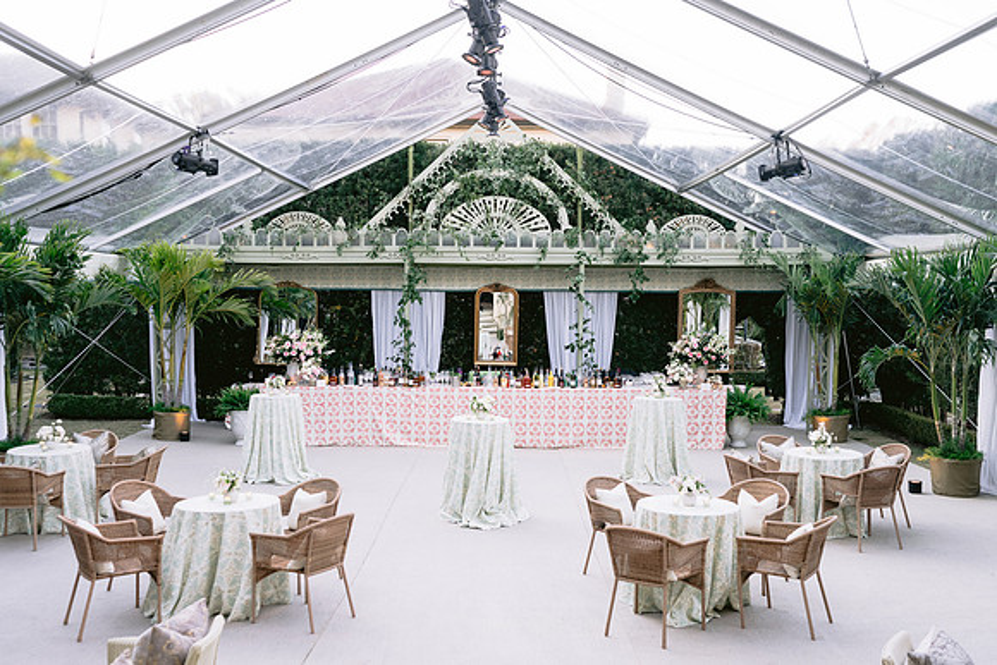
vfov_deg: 37.6
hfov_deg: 54.1
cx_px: 498
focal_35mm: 35
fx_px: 977
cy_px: 332
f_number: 4
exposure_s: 1/125
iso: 500
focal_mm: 35
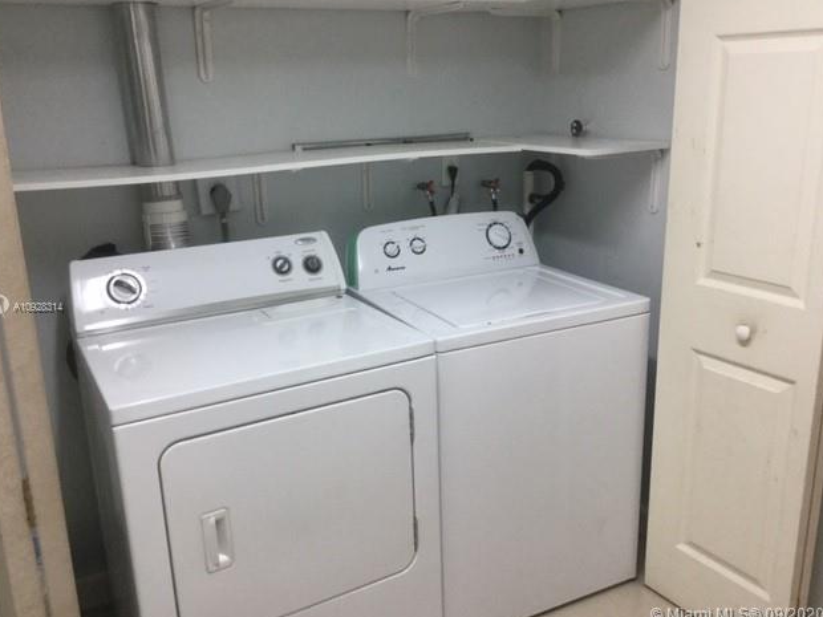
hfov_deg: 56.8
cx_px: 406
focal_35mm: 32
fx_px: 761
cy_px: 308
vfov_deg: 44.2
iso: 80
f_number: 2.4
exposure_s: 1/30
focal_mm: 3.3
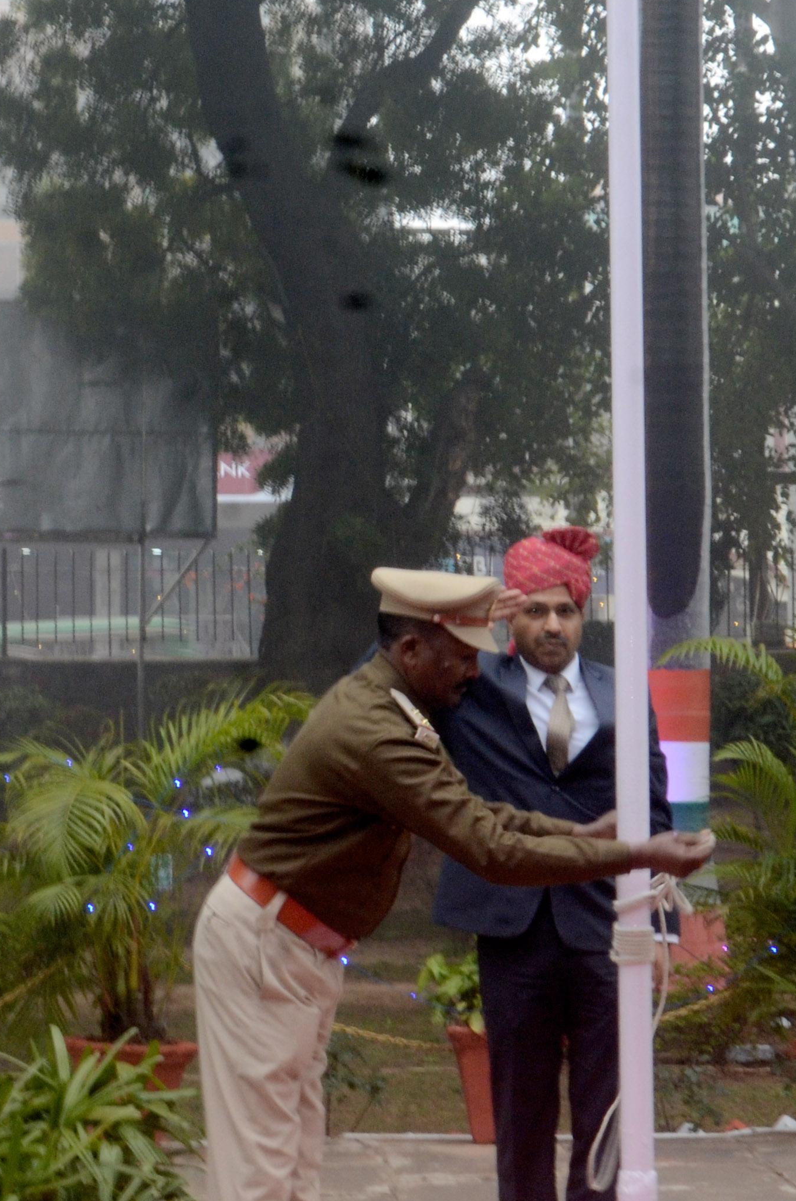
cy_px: 377
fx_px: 3005
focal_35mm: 90
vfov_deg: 22.5
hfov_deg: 15.1
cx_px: 471
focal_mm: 25
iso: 500
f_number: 14
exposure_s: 1/20
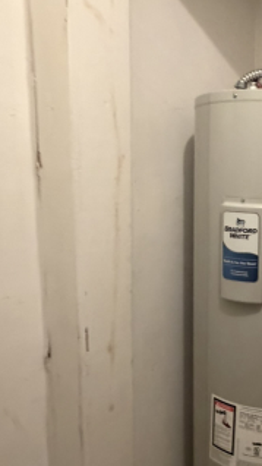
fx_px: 395
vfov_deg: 61.0
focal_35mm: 32
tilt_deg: -6.4
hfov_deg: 31.1
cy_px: 241
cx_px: 312
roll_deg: -2.4
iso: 640
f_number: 2.2
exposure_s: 1/60
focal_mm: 2.22
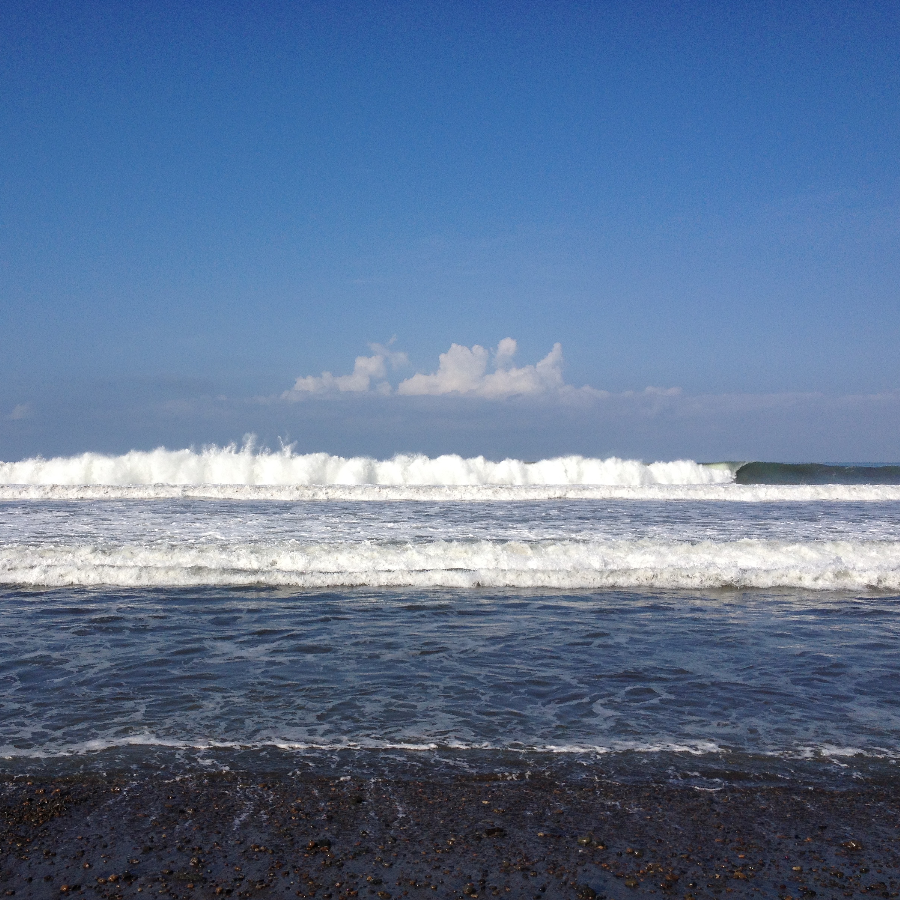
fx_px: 1235
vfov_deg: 40.0
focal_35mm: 42
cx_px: 364
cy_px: 452
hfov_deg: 39.9
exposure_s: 1/3460
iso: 50
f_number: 2.4
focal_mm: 4.28
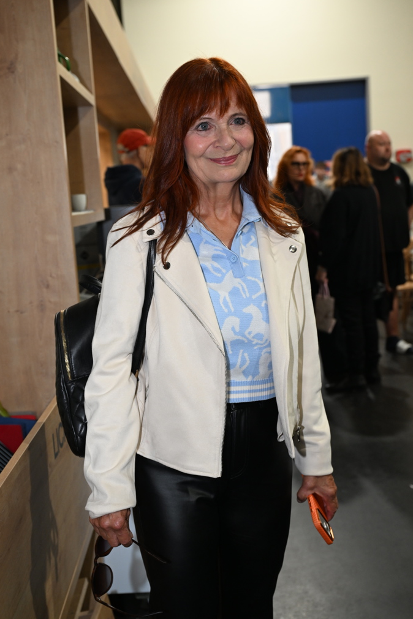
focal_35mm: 43
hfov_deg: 31.2
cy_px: 303
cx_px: 205
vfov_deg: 45.4
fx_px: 740
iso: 1600
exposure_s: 1/125
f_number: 4.5
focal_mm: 42
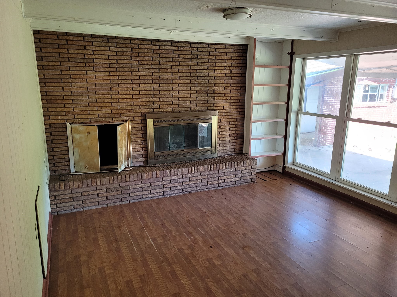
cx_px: 198
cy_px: 148
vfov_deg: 53.1
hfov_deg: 67.3
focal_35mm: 26
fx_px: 298
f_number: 1.8
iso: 320
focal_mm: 5.4
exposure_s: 1/120
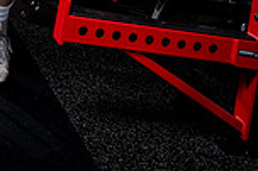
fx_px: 616
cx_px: 20
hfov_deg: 23.0
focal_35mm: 86
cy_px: -201
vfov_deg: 13.1
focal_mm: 29
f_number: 8
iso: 640
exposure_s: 1/250
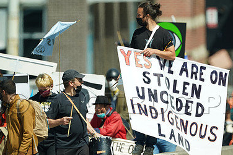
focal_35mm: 1297
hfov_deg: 1.6
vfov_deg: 1.1
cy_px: 97
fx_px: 8397
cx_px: 158
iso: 100
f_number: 6.3
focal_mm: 840
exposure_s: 1/320
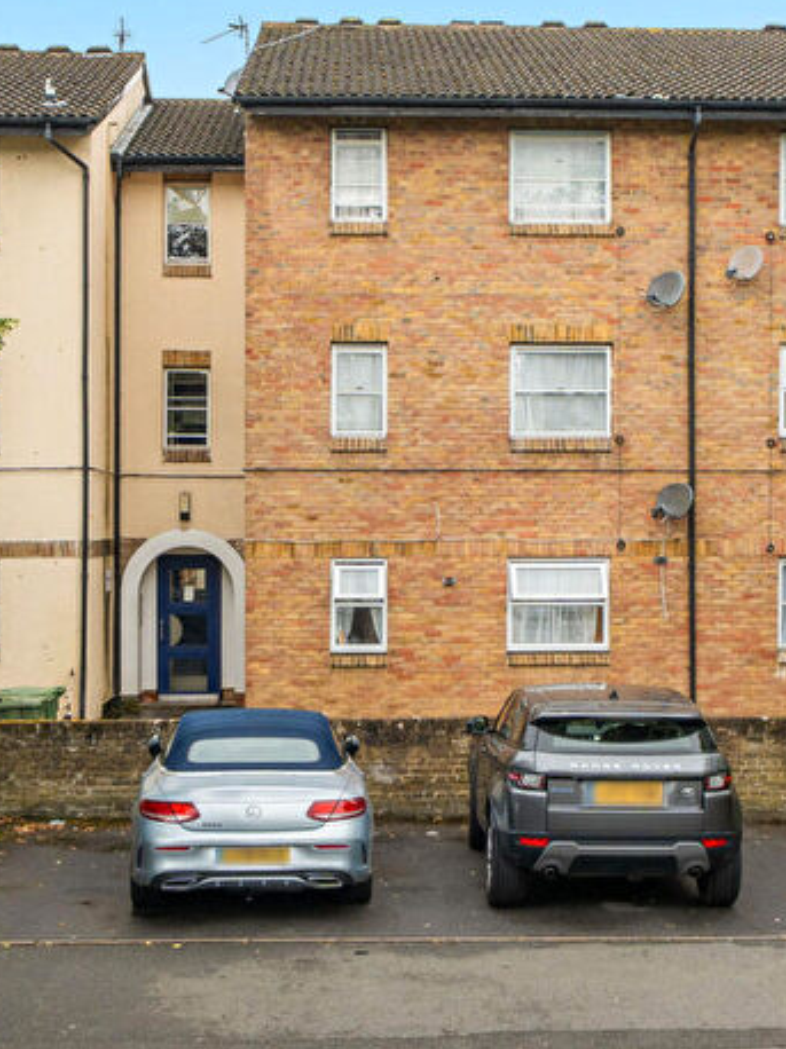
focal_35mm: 50
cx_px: 383
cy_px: 523
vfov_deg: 38.2
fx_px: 1515
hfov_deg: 29.1
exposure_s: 1/100
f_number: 8
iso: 400
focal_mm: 23
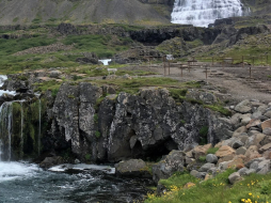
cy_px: 85
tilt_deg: +3.0
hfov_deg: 38.1
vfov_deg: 30.2
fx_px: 375
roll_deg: -0.5
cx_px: 50
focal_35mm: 48
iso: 32
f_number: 2.2
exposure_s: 1/50
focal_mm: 4.15
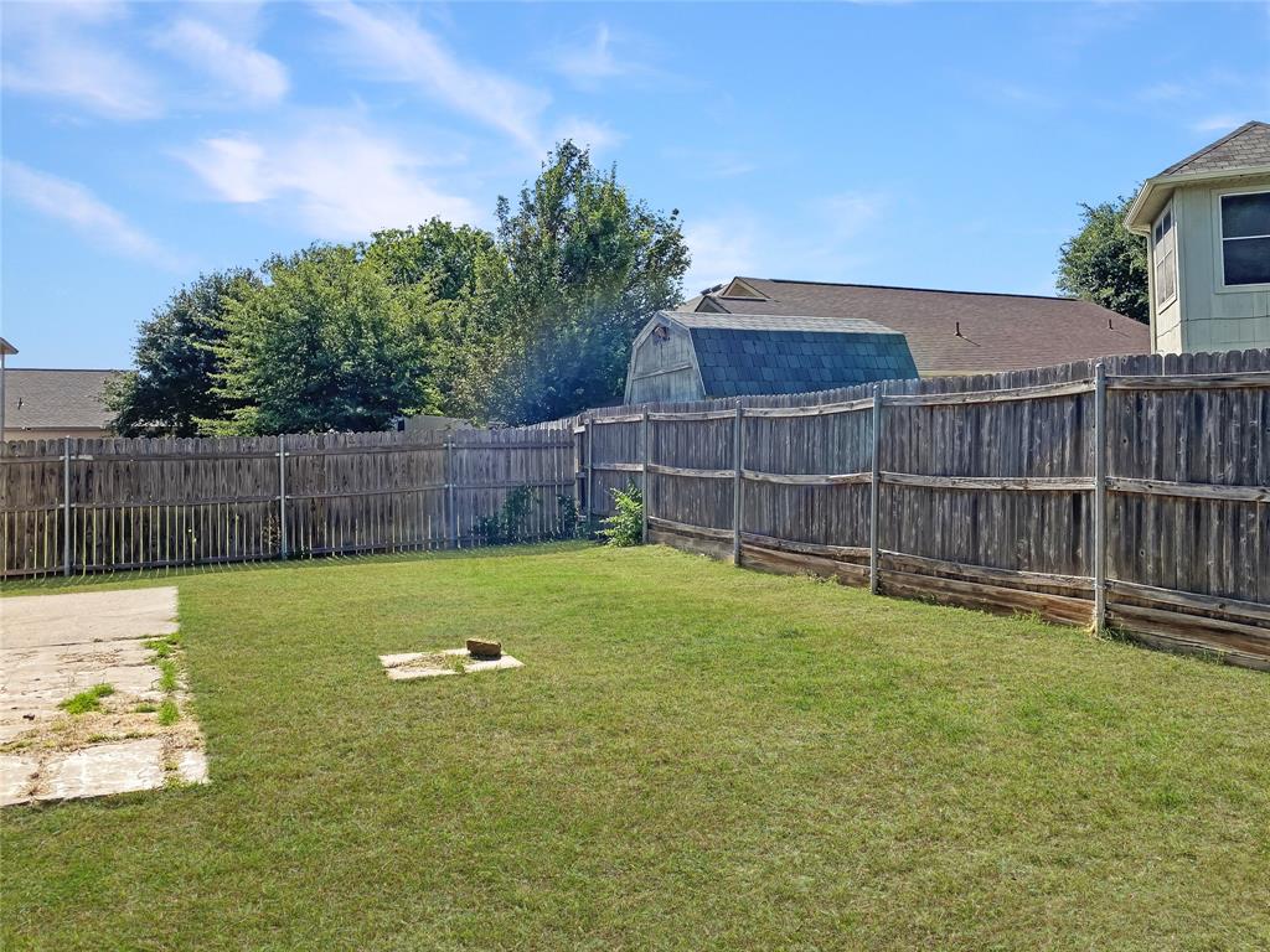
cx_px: 635
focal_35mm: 26
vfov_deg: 53.1
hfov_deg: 67.3
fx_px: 954
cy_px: 476
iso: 32
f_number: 1.8
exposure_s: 1/3401
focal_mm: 4.25
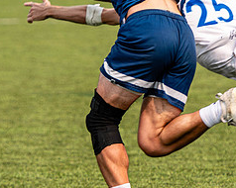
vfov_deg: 2.3
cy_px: 11
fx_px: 4760
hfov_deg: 2.8
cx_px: 143
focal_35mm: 682
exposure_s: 1/1250
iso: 100
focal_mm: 160
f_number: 3.2
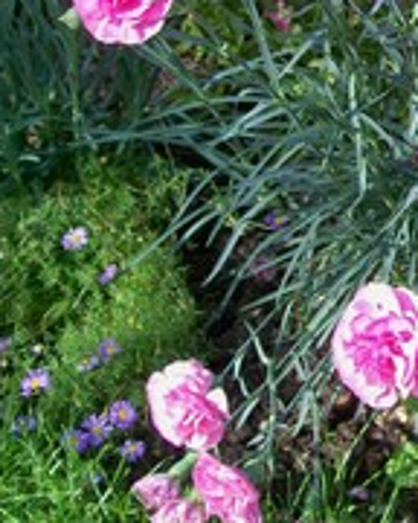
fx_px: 1330
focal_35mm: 86
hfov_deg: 17.5
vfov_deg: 21.5
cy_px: 15
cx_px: 401
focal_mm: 6
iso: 80
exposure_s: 1/432
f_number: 2.7
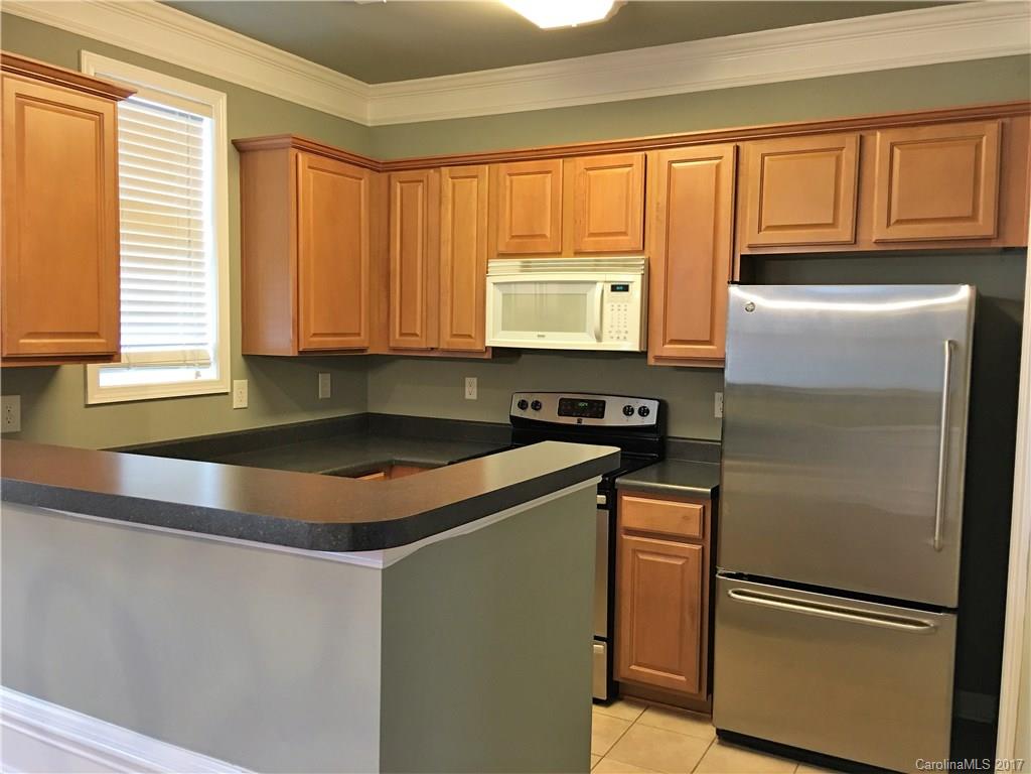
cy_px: 387
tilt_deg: -2.8
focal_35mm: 29
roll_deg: -0.2
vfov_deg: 48.2
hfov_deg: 61.7
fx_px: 864
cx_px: 516
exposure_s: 1/15
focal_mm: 4.15
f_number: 2.2
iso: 64
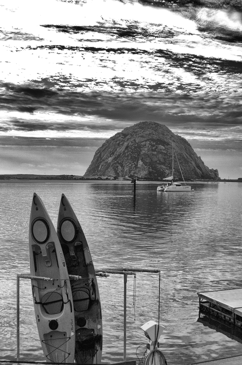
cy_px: 182
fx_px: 425
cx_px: 121
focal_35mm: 42
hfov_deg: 31.8
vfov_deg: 46.4
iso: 800
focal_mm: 28
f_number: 6.3
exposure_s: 1/1000
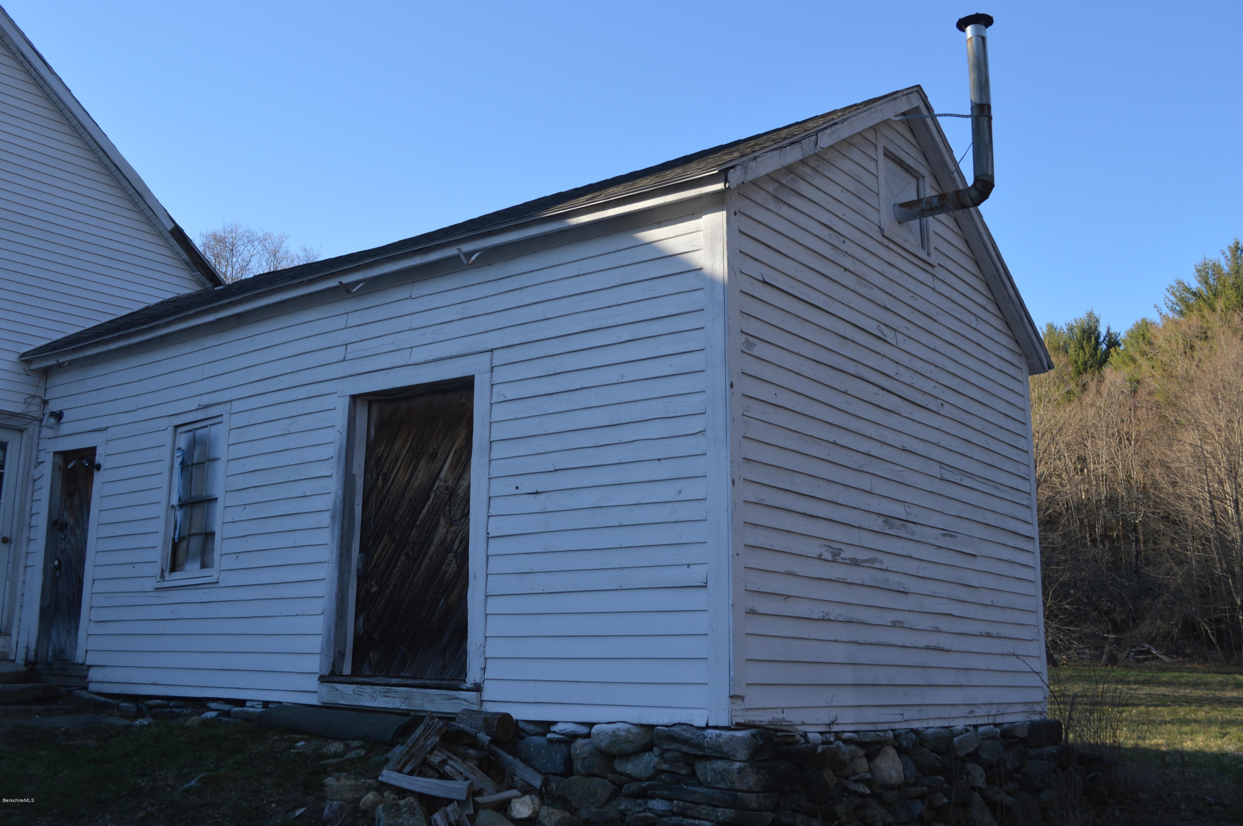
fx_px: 1242
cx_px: 622
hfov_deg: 53.2
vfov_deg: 36.8
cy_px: 413
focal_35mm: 36
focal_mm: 24
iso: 100
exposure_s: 1/160
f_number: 6.3
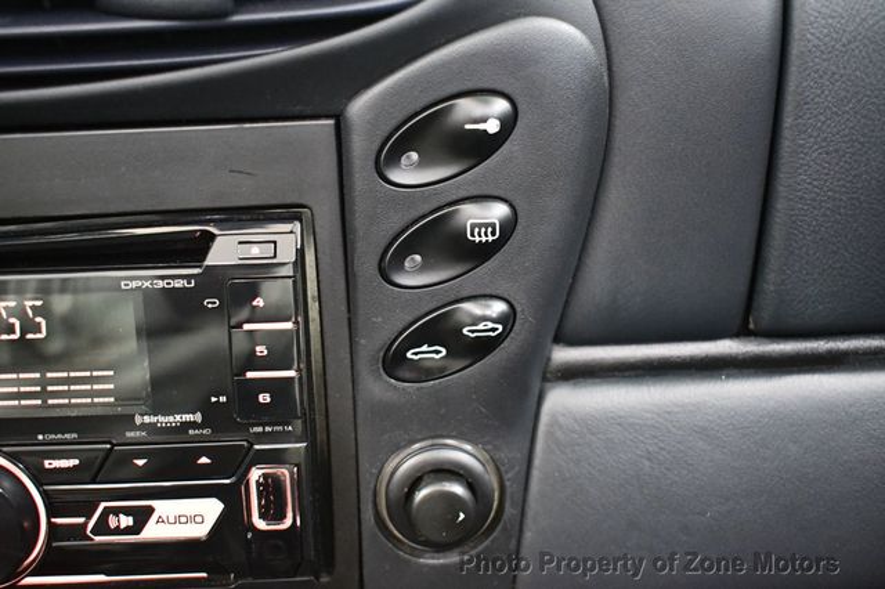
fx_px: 958
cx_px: 442
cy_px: 294
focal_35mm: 39
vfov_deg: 34.2
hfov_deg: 49.6
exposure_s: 1/60
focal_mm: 26
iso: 8000
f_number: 4
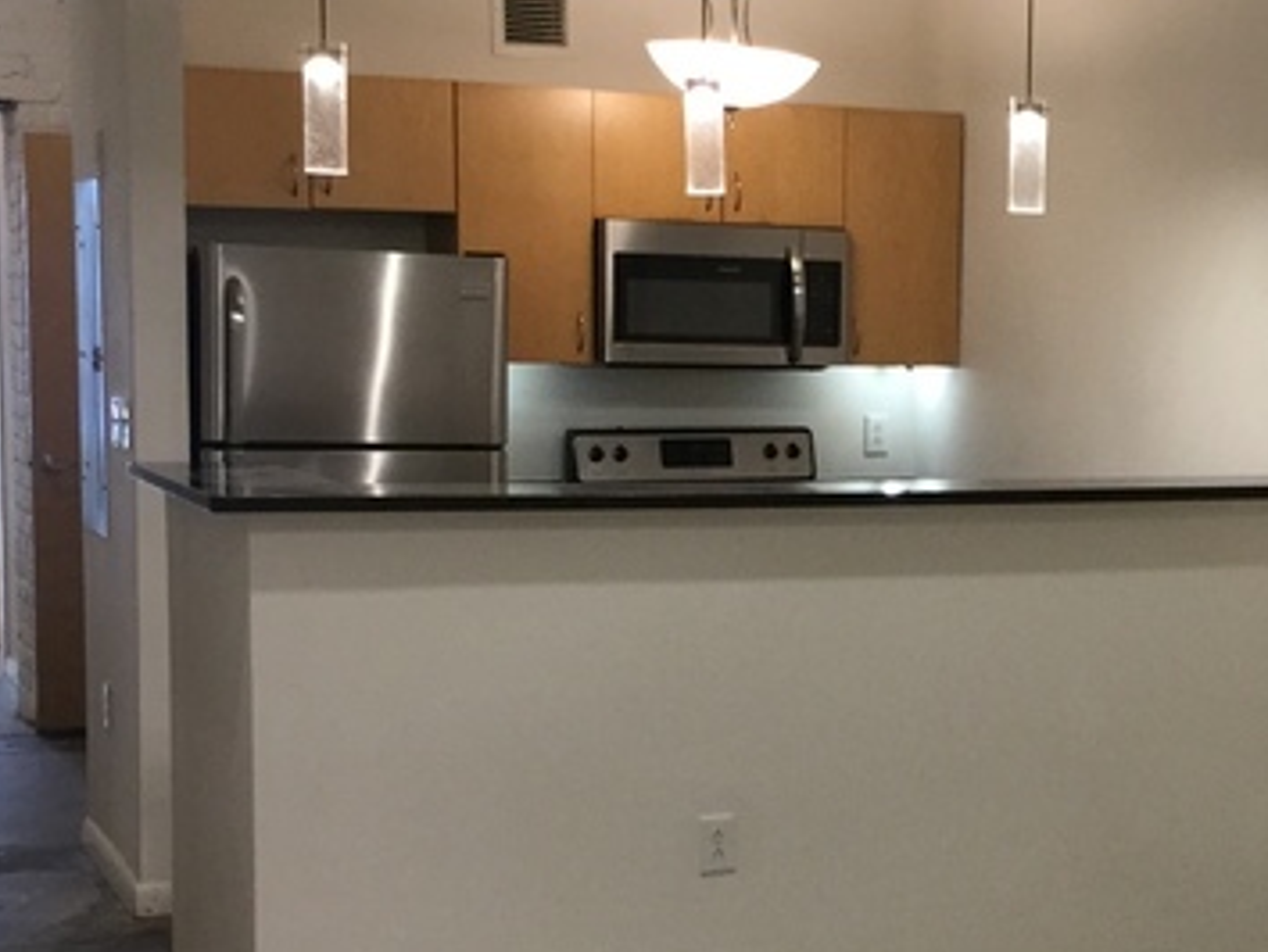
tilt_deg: -7.5
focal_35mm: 70
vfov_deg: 21.0
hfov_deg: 27.1
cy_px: 612
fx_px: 2566
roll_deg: -1.3
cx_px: 1067
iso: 80
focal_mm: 3.3
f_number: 2.4
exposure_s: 1/30
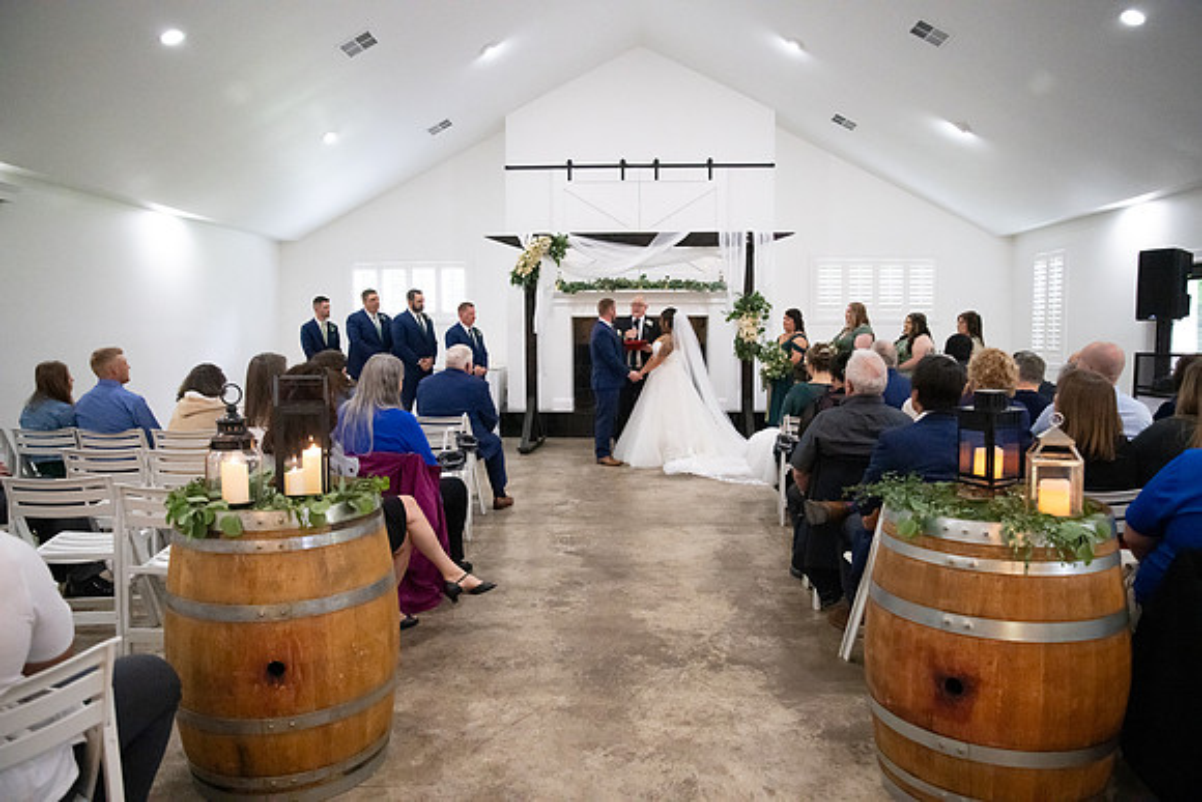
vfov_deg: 53.2
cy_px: 401
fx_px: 801
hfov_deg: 73.7
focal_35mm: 24
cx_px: 601
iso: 10000
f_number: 3.5
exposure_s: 1/320
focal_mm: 24
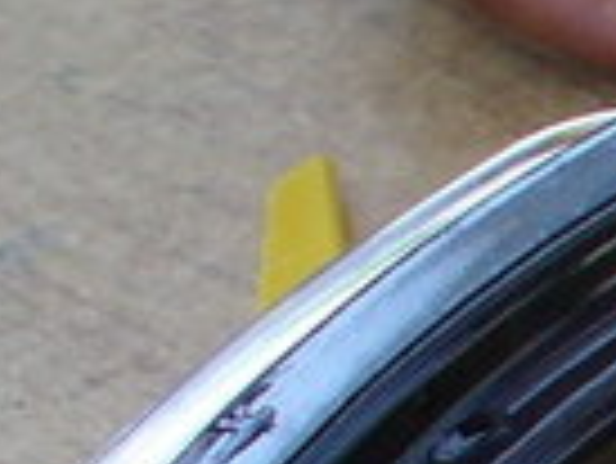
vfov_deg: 5.3
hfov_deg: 6.4
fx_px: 4934
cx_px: 1978
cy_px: 923
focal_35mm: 277
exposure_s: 1/125
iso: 80
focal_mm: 6.1
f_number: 2.8
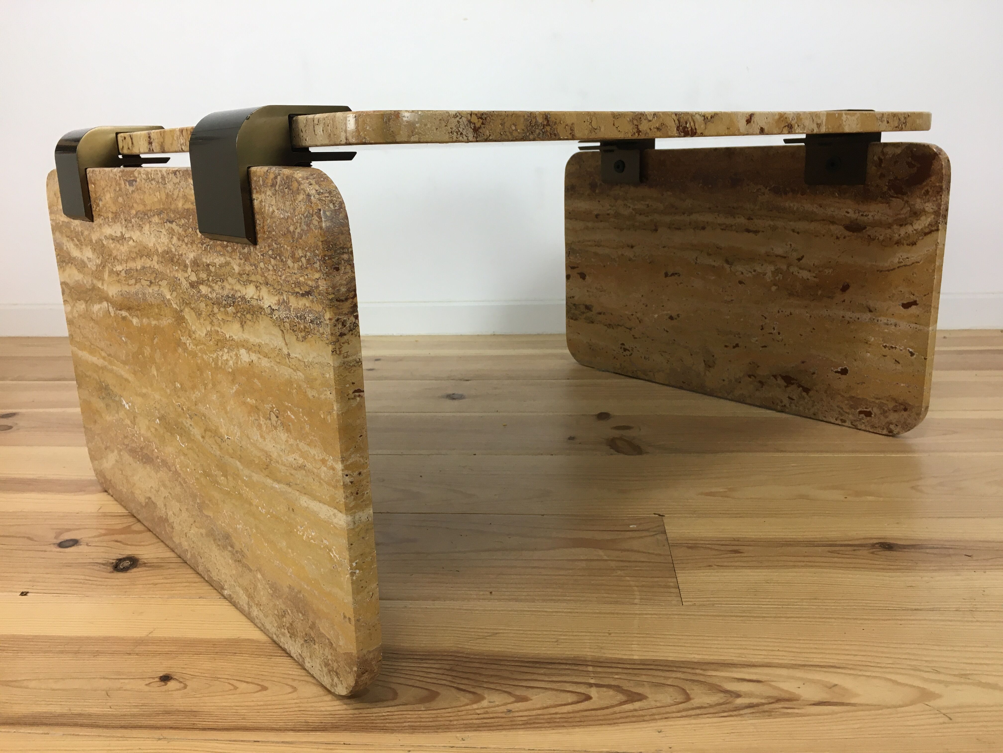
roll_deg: +2.6
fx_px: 840
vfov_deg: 48.2
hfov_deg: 61.7
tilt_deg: -15.2
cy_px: 376
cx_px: 502
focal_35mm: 29
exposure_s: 1/33
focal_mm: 4.15
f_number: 2.2
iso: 32
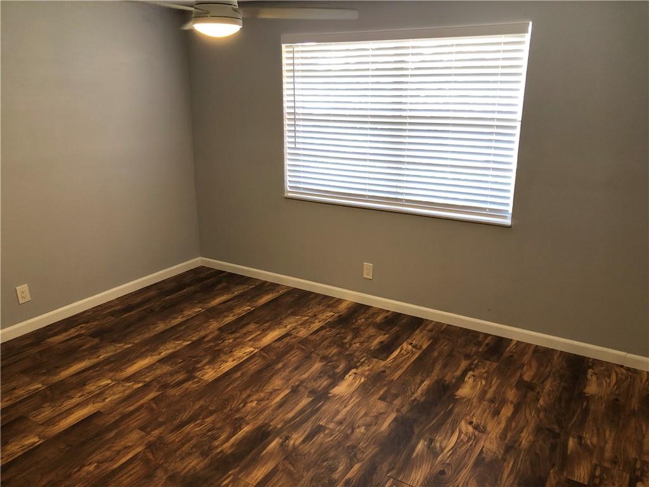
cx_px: 324
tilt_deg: -16.6
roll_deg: +0.1
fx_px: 525
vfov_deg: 49.7
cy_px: 244
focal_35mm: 28
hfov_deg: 63.4
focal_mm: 3.99
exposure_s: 1/30
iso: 32
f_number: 1.8
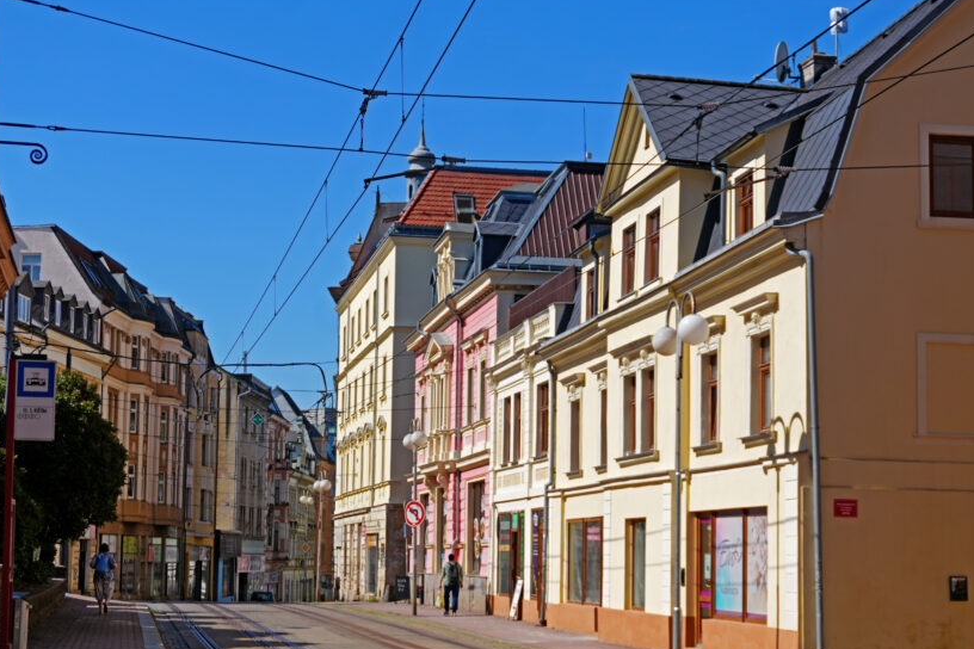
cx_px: 445
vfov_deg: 21.2
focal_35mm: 64
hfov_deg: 31.4
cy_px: 376
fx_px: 1731
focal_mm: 34
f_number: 5.6
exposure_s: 1/1000
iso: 100
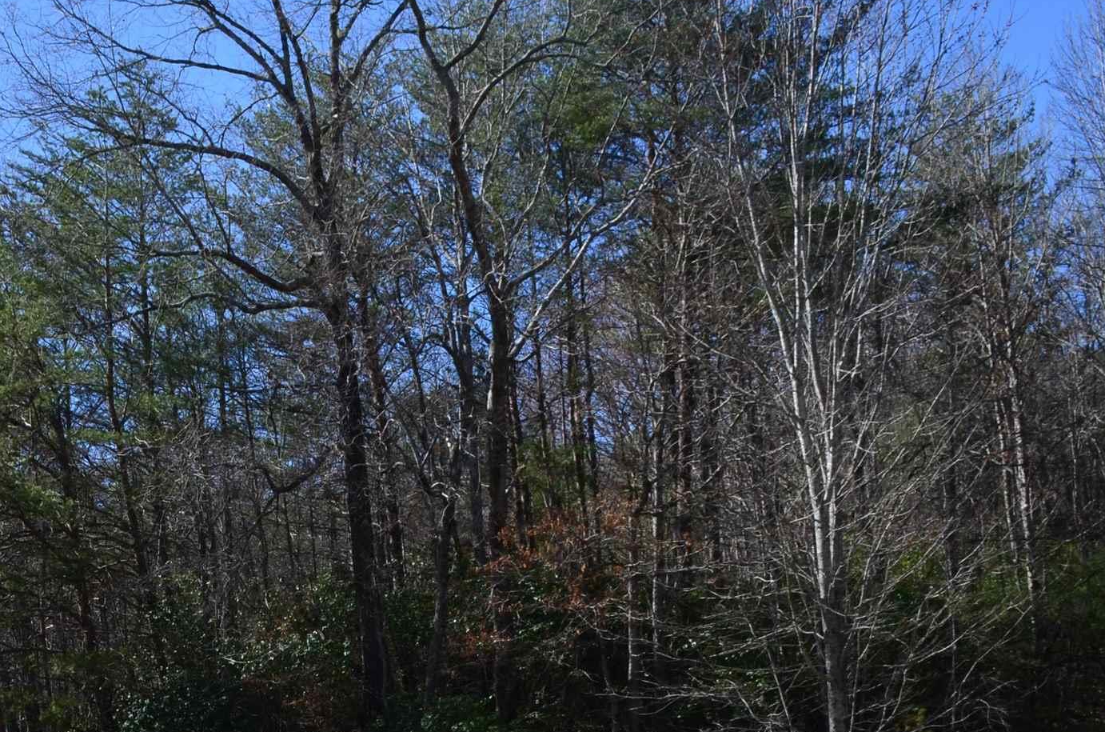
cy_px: 662
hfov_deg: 31.7
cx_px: 89
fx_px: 1838
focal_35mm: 60
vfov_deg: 22.0
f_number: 10
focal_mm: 18
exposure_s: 1/250
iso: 250
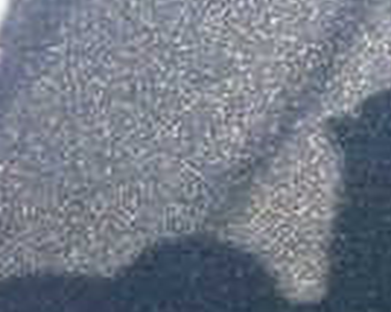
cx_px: -403
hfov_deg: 11.4
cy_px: 709
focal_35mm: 152
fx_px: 1758
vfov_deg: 9.2
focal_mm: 4.25
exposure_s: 1/325
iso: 32
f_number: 1.8
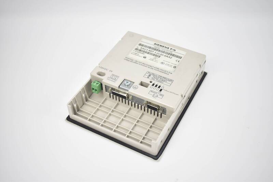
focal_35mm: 45
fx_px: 342
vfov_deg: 29.9
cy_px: 91
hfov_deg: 43.6
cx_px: 136
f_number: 4.2
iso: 200
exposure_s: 1/50
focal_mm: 30
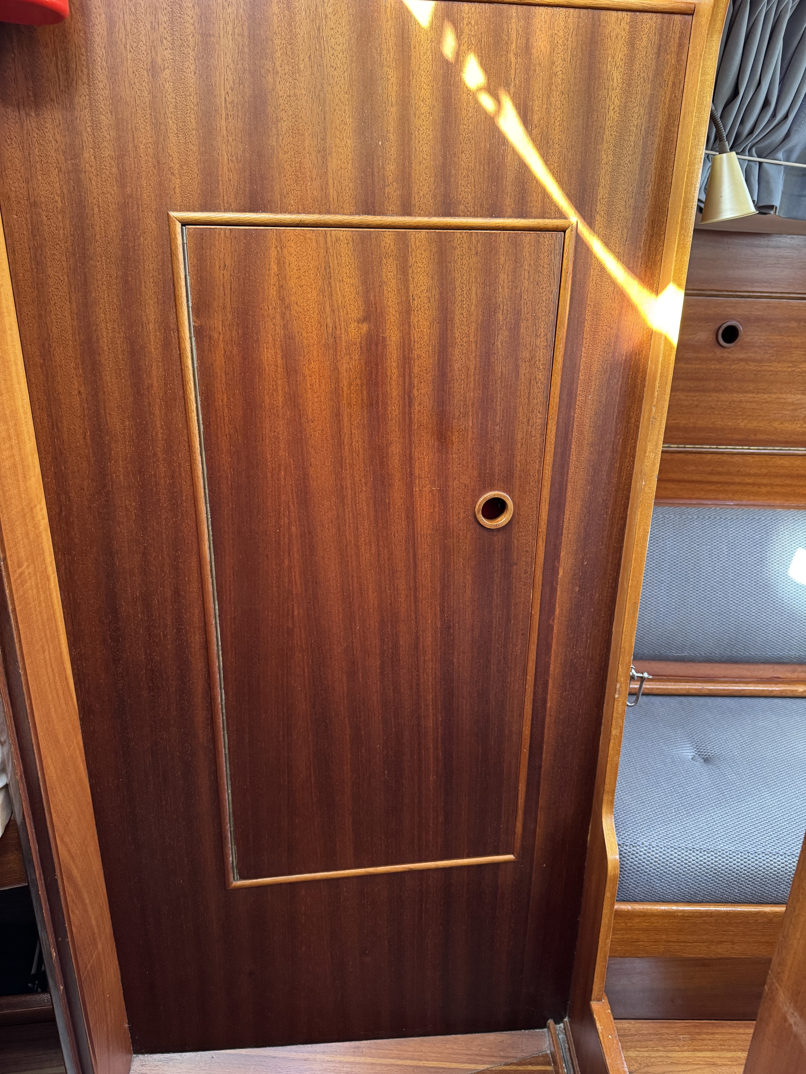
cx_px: 403
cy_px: 537
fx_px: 745
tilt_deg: -18.4
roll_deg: -1.8
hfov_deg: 56.8
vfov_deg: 71.6
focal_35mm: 24
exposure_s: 1/60
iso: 400
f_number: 1.78
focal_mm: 6.76
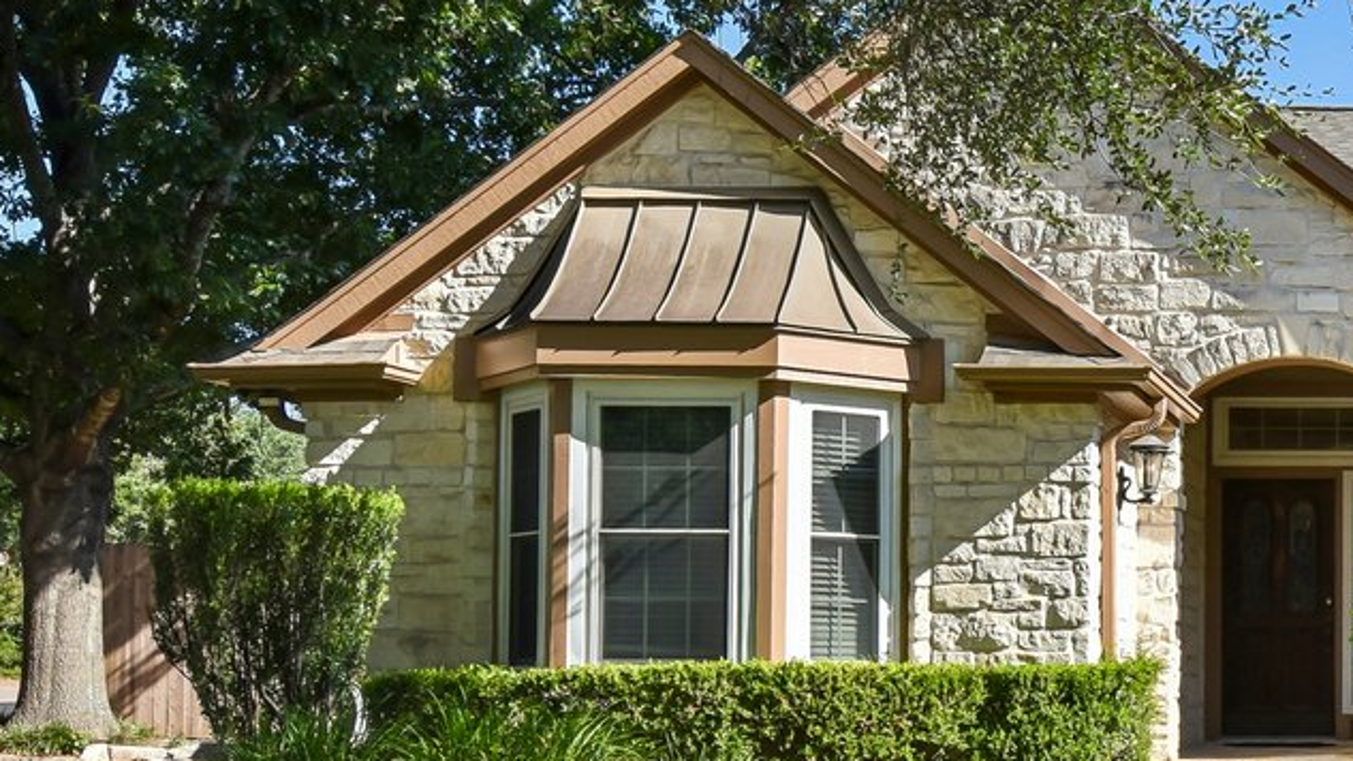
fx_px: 2188
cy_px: 623
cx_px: 1518
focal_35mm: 61
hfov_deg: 30.4
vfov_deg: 19.5
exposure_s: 1/200
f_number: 8
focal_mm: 18
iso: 100
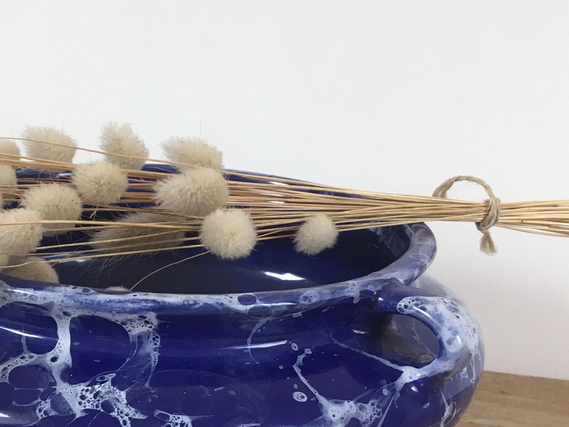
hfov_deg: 29.8
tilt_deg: -16.4
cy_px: 335
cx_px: 140
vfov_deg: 22.6
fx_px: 1052
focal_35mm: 64
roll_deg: -2.6
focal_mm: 4.15
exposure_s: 1/33
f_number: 2.2
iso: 25
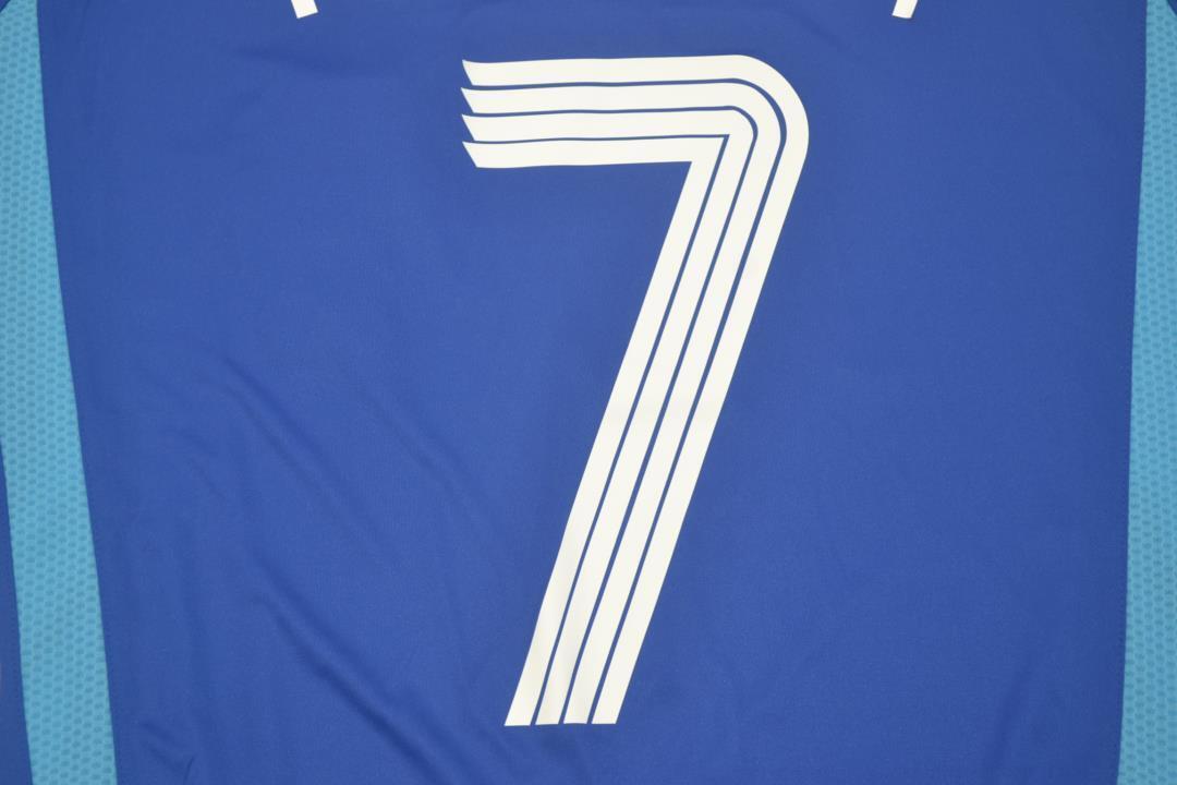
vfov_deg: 20.6
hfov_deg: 30.5
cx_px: 588
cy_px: 392
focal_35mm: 66
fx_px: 2158
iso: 200
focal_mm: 44
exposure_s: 1/60
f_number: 5.3
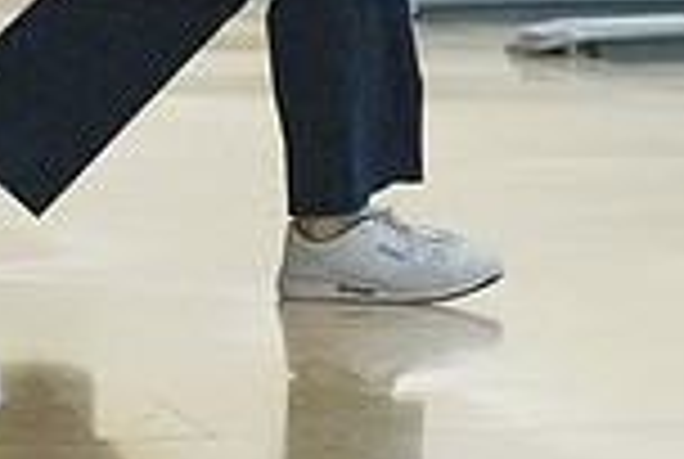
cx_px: 333
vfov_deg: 4.4
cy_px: -304
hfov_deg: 6.6
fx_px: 5940
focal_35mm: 312
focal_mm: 82
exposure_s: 1/1000
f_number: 4
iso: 10000
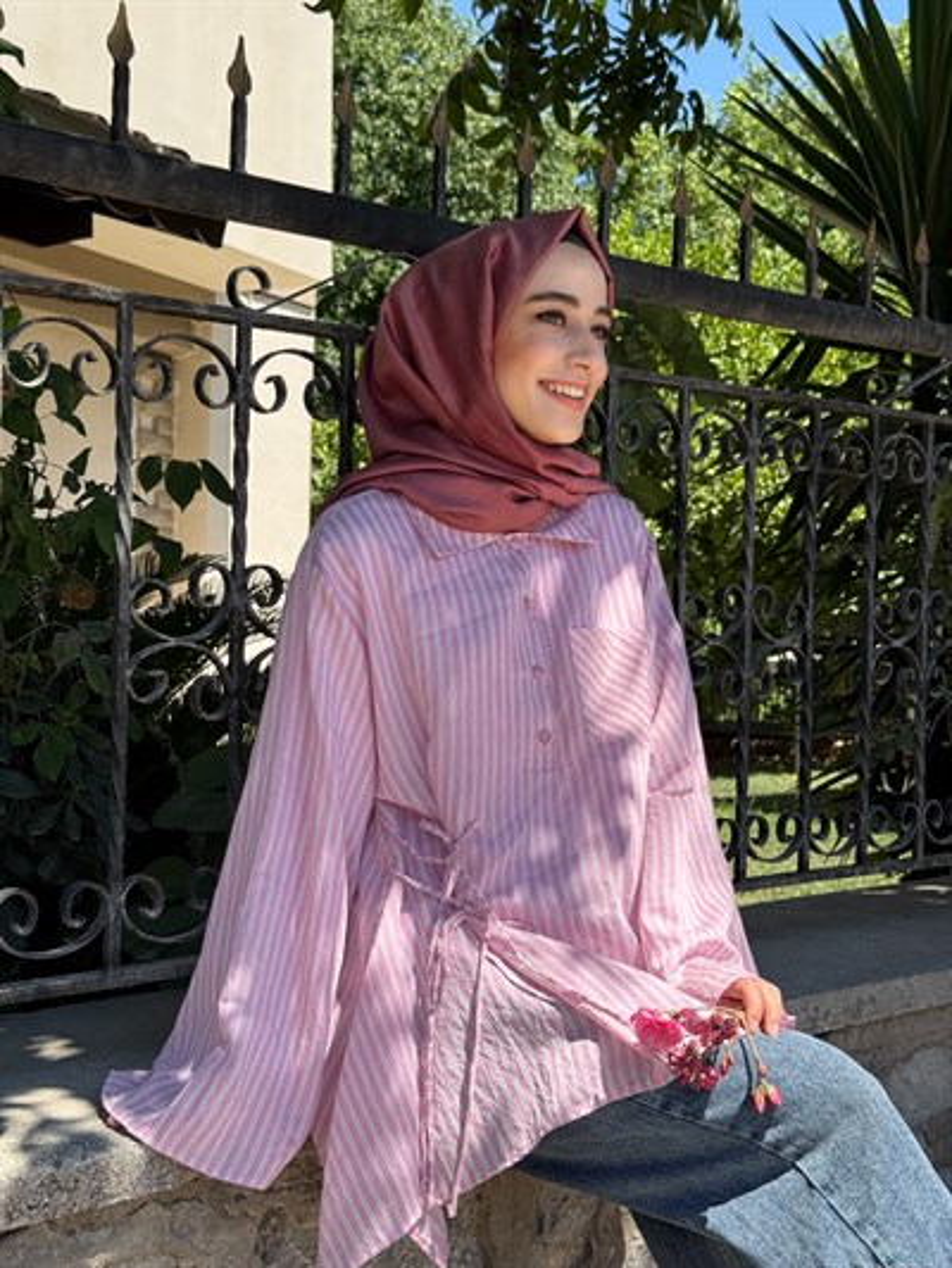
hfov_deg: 30.3
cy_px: 634
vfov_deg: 39.6
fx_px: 1759
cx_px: 476
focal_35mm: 48
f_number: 1.78
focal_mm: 6.76
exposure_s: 1/1980
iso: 64
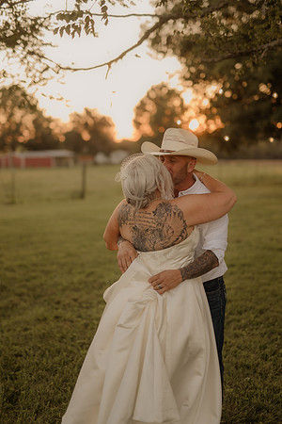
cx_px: 141
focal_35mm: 50
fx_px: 587
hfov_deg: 27.0
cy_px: 212
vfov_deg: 39.6
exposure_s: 1/400
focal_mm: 50
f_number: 2.8
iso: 200
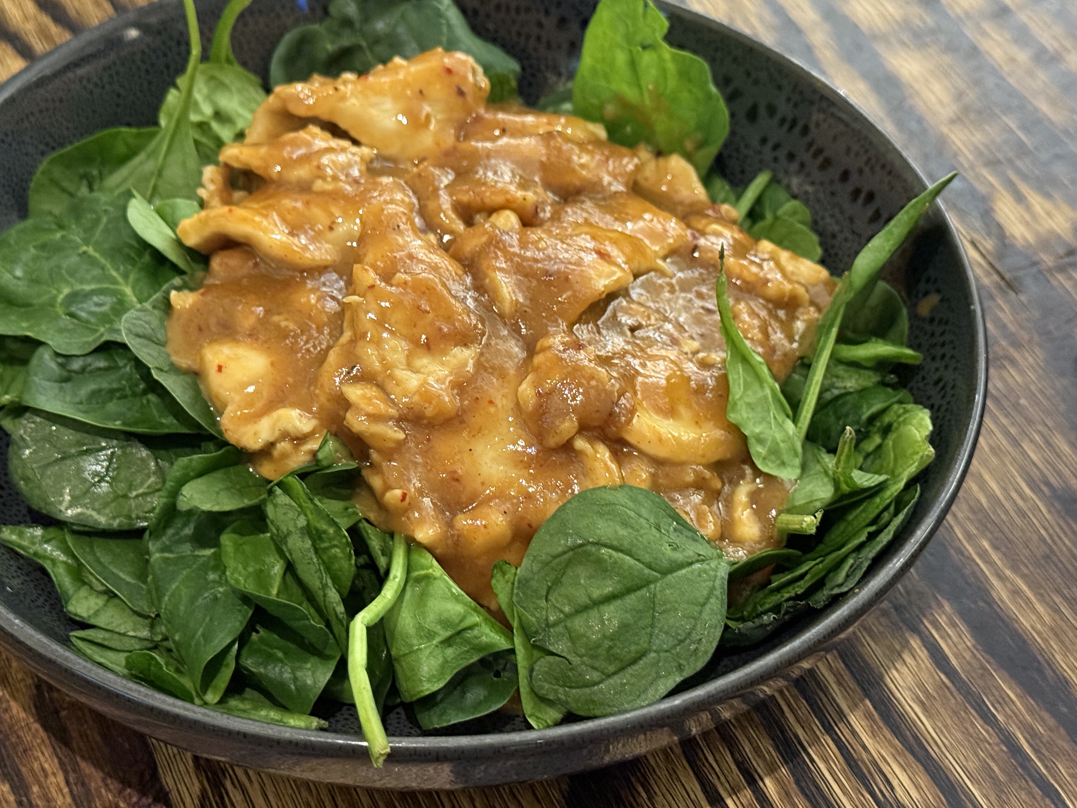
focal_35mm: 57
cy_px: 391
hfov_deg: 33.7
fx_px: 1774
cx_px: 473
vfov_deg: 25.7
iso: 500
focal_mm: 6.76
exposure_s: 1/30
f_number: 1.78
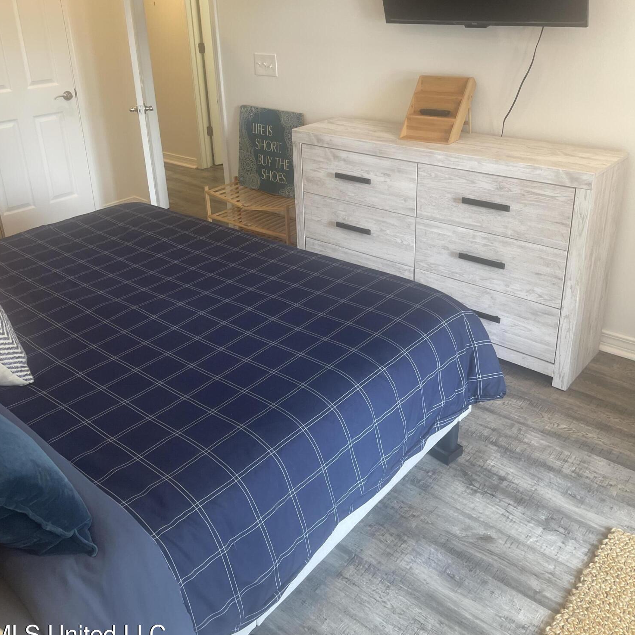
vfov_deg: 53.5
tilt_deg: -22.3
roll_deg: +3.6
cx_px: 312
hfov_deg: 54.0
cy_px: 243
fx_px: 623
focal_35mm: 30
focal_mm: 5.1
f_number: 1.6
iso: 125
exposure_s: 1/120
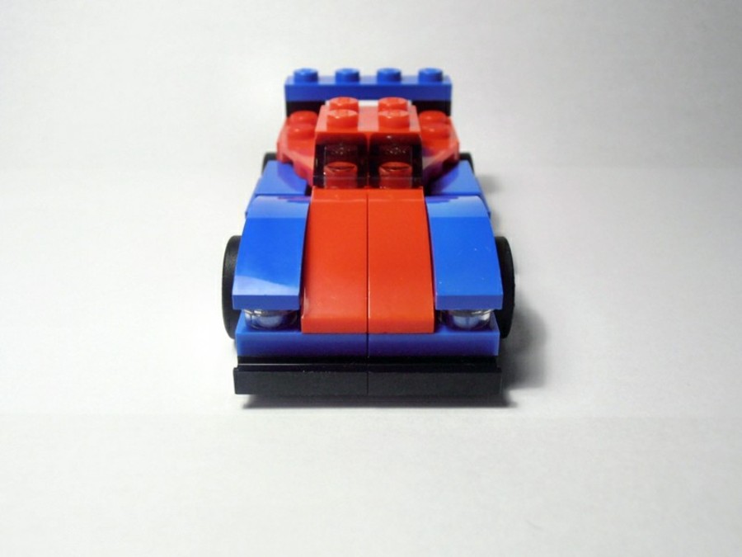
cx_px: 371
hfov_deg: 50.1
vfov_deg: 38.7
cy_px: 278
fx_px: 793
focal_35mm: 37
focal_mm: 6.61
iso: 80
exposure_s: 1/60
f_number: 3.9
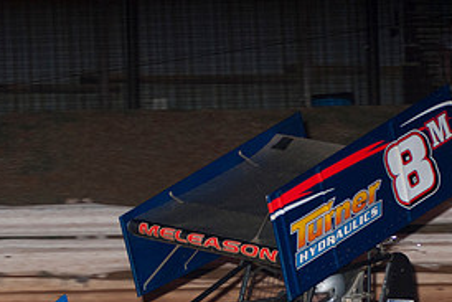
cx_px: 257
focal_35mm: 254
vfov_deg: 5.4
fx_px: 3191
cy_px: 254
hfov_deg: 8.1
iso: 200
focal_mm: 80
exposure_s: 1/400
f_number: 4
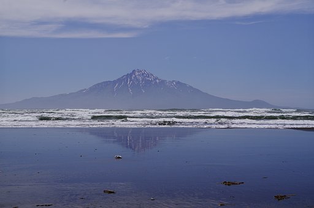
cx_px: 157
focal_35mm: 72
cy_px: 104
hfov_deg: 28.1
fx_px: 627
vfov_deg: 18.9
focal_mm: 48
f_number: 11
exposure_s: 1/250
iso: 200
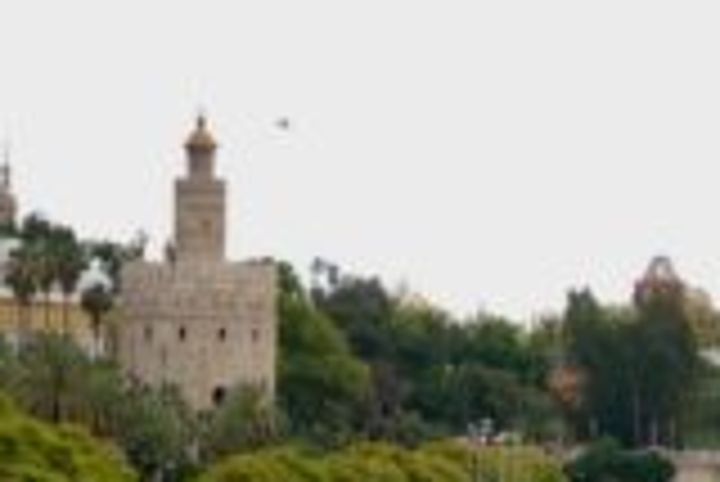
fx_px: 6566
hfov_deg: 6.3
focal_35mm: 328
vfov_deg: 4.2
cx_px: 405
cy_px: 687
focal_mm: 70
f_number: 5.6
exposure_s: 1/500
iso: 200
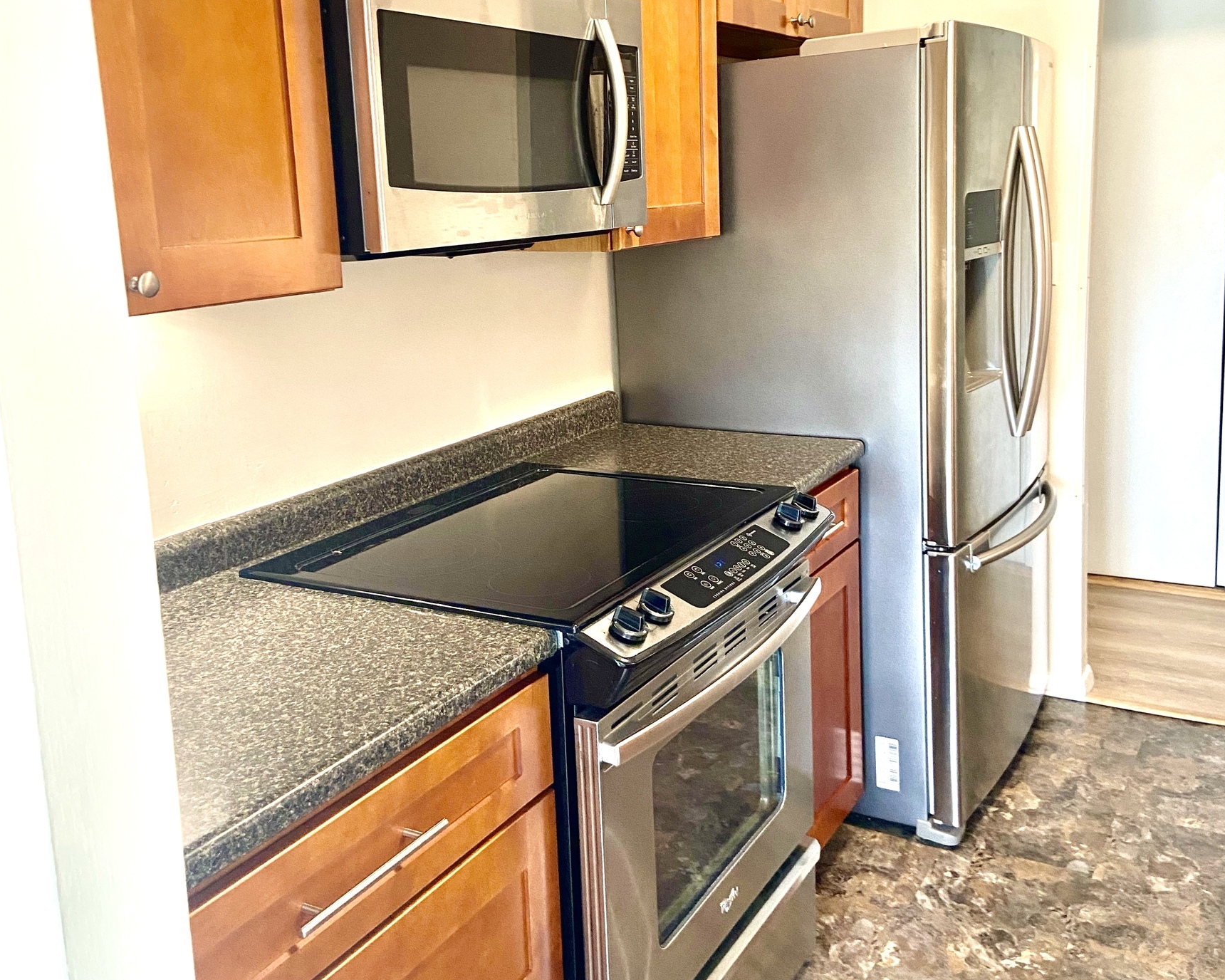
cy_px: 398
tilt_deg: -7.9
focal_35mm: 34
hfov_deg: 52.8
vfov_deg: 43.2
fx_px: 1233
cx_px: 614
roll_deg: +1.8
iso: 200
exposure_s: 1/60
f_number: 1.8
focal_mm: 4.25
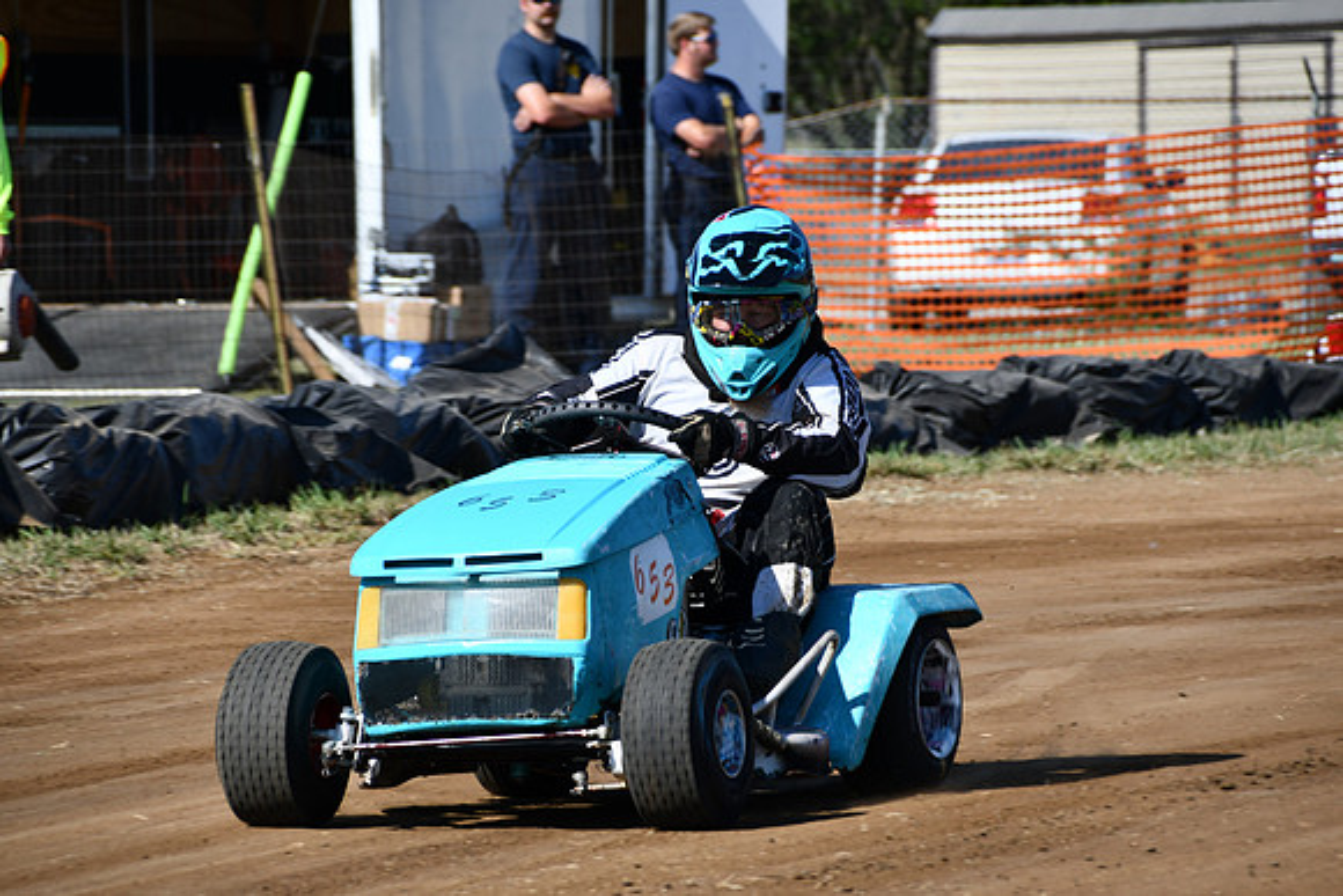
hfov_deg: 6.5
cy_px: 448
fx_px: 11753
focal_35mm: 315
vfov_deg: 4.4
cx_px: 672
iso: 180
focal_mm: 210
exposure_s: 1/500
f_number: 8
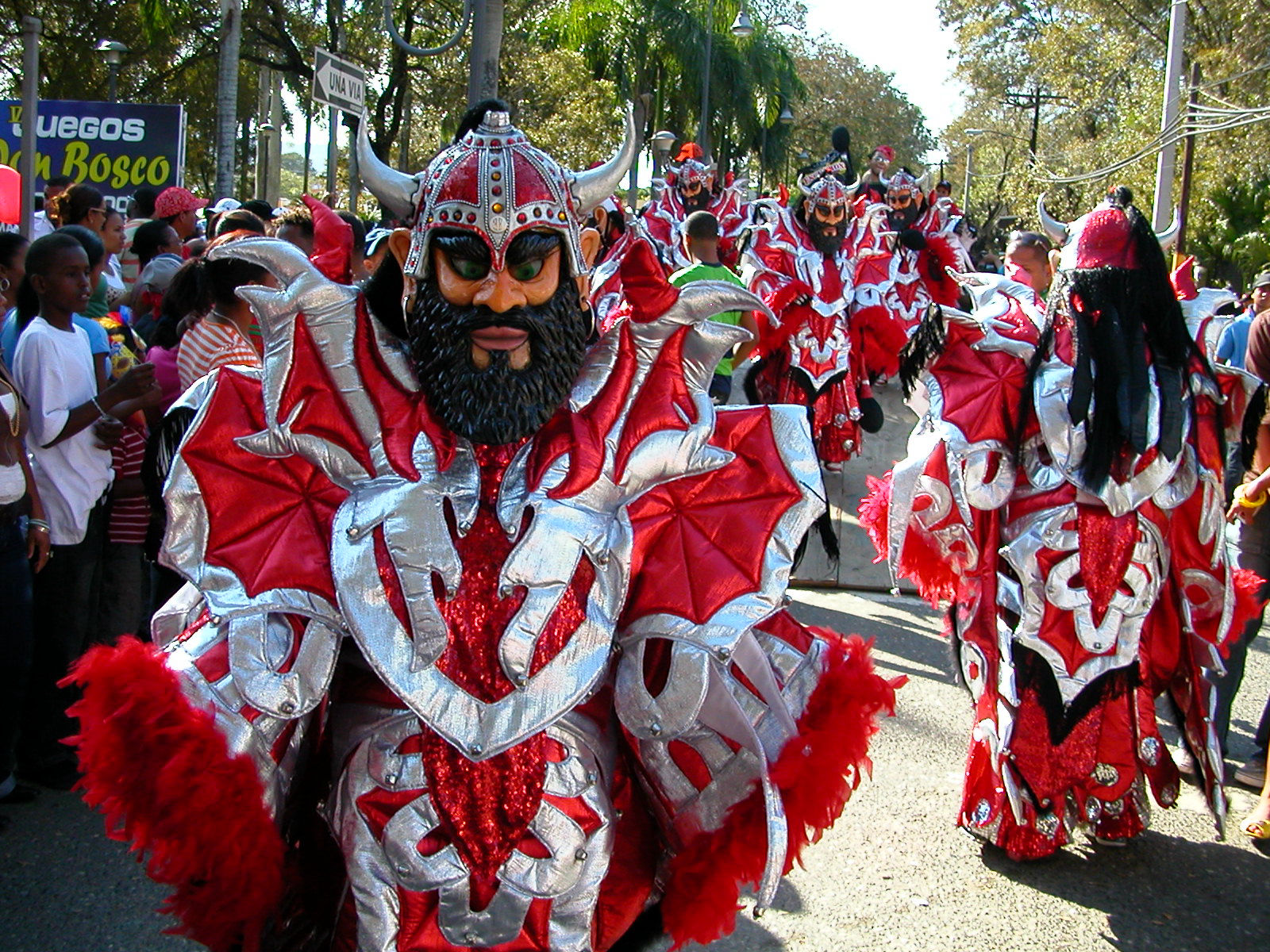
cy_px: 476
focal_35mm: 37
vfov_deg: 38.7
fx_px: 1357
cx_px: 635
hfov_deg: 50.1
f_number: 2.7
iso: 100
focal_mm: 5.6
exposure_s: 1/366
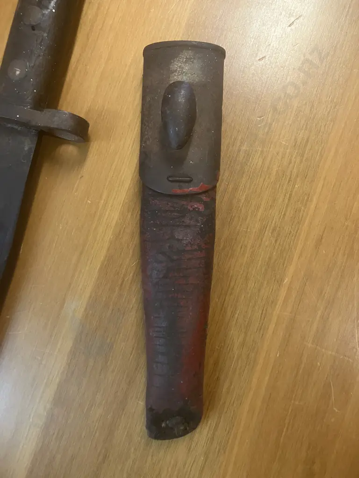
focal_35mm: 28
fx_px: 387
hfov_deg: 49.7
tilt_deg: -84.5
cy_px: 239
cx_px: 180
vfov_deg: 63.4
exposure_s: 1/50
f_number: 1.8
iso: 200
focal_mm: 3.99
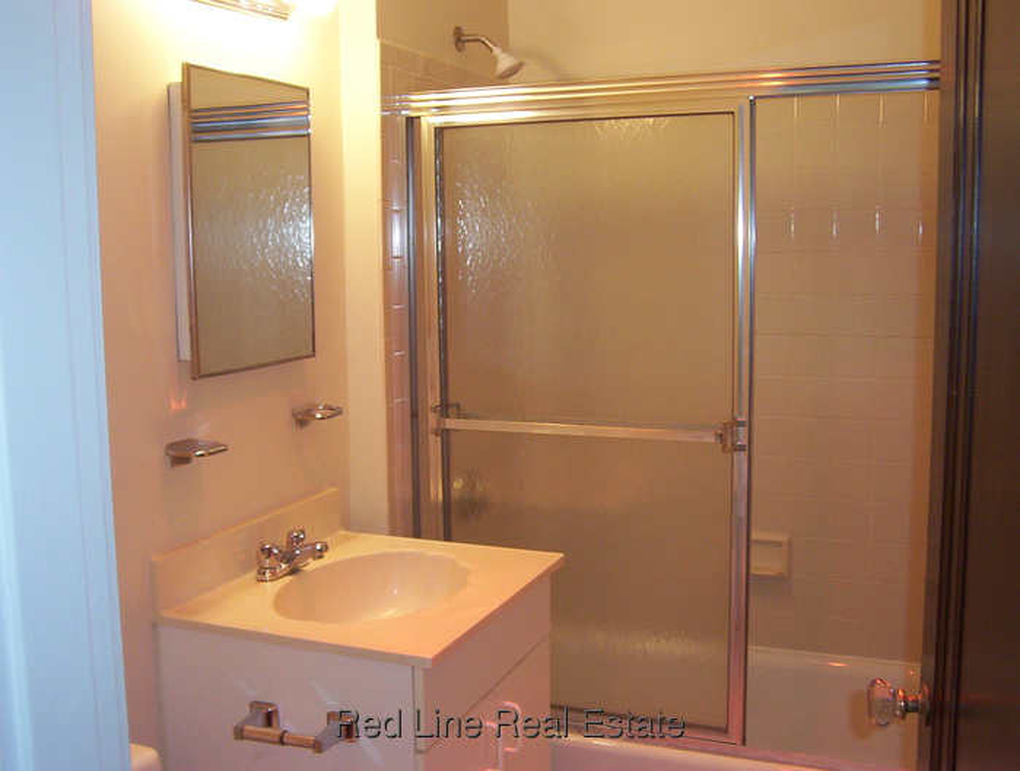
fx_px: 1064
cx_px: 510
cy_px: 386
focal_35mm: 36
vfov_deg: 39.8
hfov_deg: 51.2
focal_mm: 5.54
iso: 140
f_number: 2.76
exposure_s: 1/30
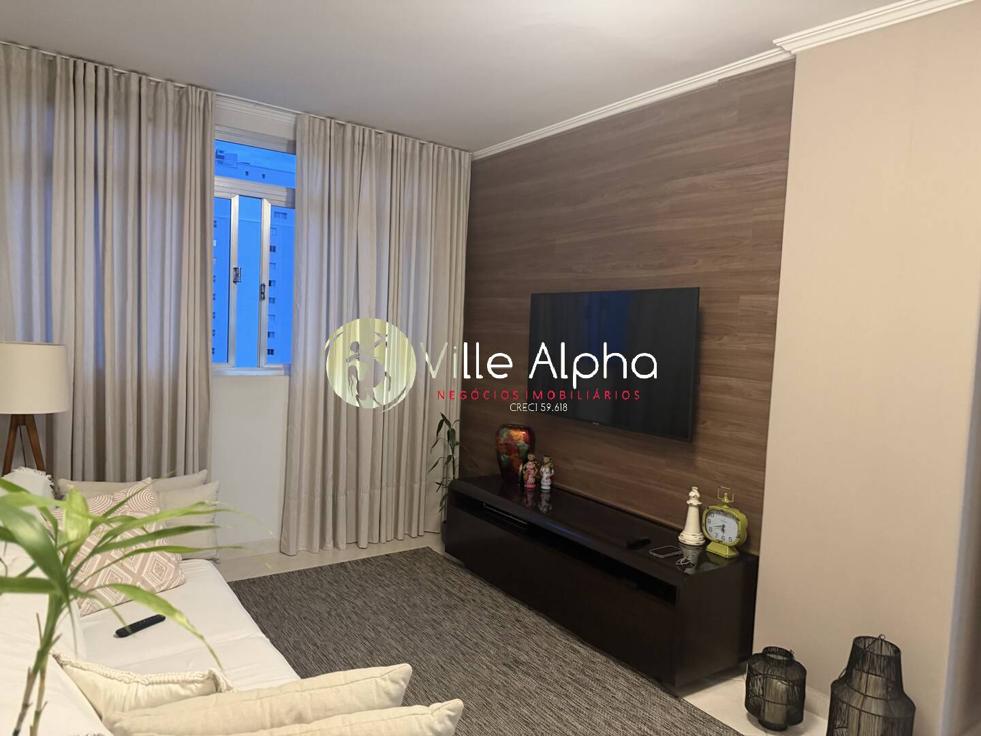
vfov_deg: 56.8
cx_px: 490
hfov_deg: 71.6
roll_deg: -3.3
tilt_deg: -4.9
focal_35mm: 24
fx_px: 680
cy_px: 368
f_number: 1.78
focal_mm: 6.76
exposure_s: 1/40
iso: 640
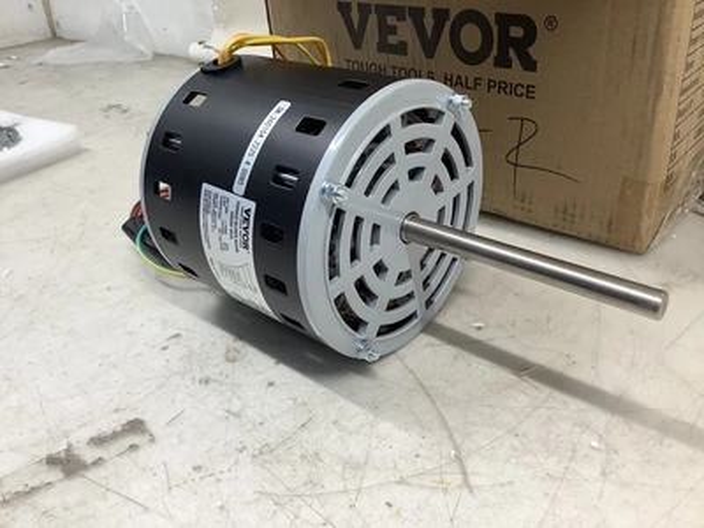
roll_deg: +3.5
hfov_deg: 58.4
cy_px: 264
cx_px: 352
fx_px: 630
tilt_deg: -30.0
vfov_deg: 45.4
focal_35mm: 31
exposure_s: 1/60
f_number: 2.4
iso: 50
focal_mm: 3.3
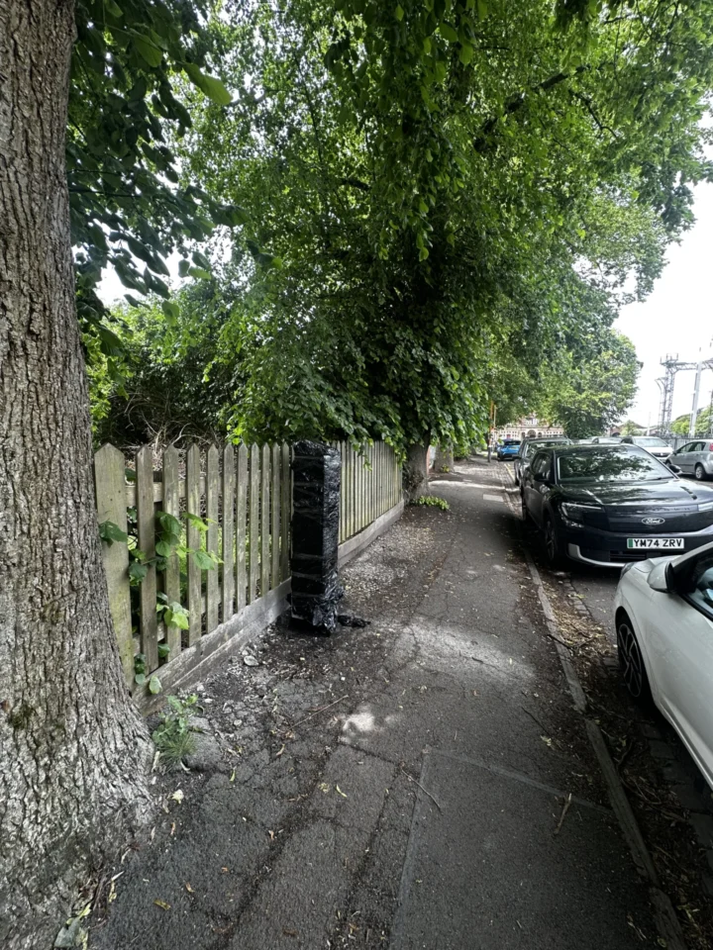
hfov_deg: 85.7
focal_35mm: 14
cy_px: 475
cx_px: 356
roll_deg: -1.8
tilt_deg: -4.7
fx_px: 384
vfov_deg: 102.1
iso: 40
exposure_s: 1/99
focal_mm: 2.22
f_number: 2.2
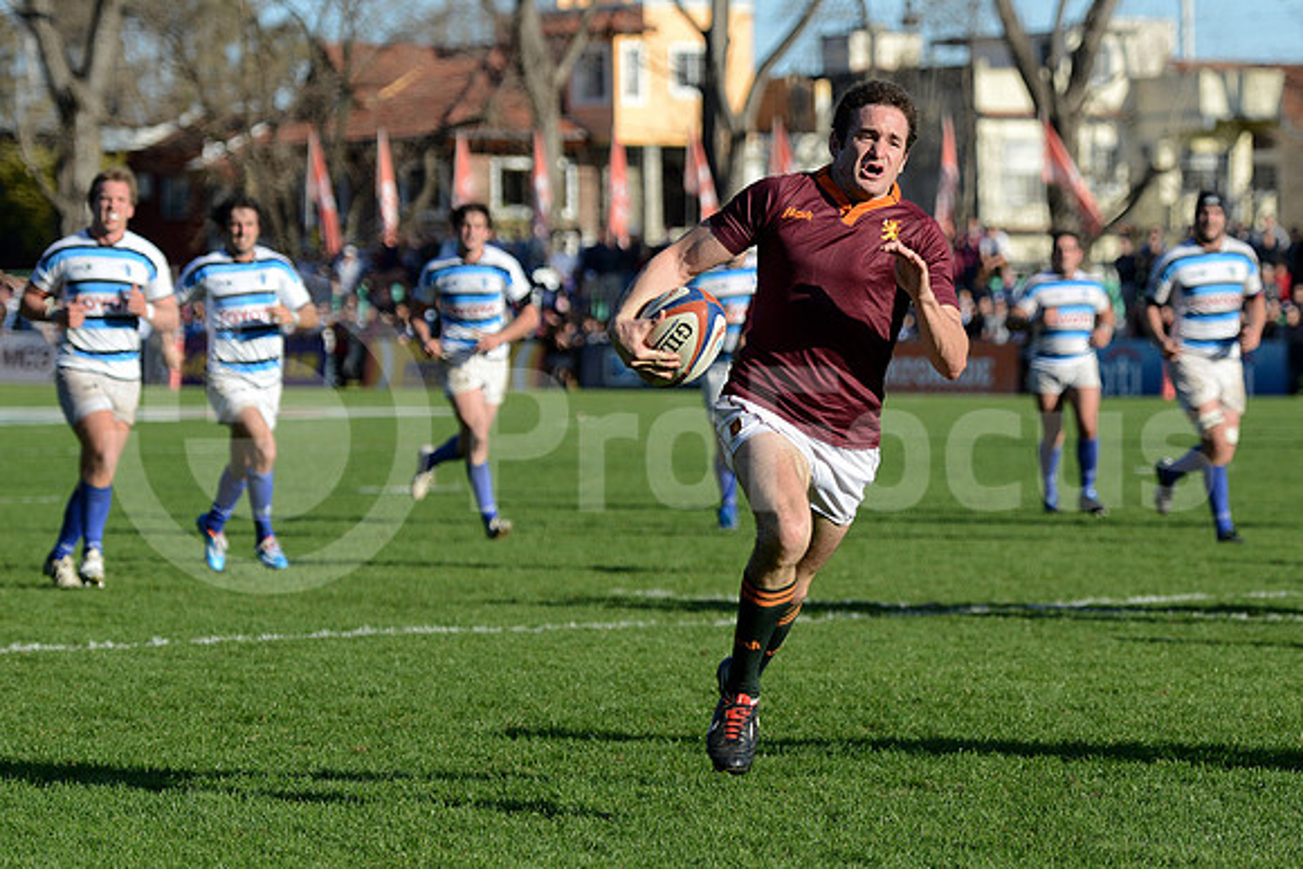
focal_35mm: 140
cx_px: 652
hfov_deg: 14.7
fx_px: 5068
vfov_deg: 9.8
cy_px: 434
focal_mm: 140
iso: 500
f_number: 4
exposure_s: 1/2000
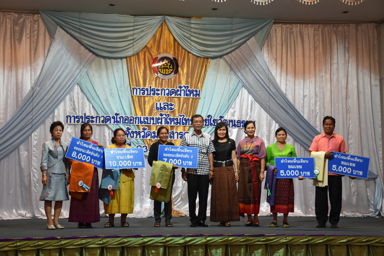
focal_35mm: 57
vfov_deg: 23.8
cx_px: 192
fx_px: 608
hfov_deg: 35.1
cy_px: 128
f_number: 4.2
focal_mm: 38
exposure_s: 1/60
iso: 1100
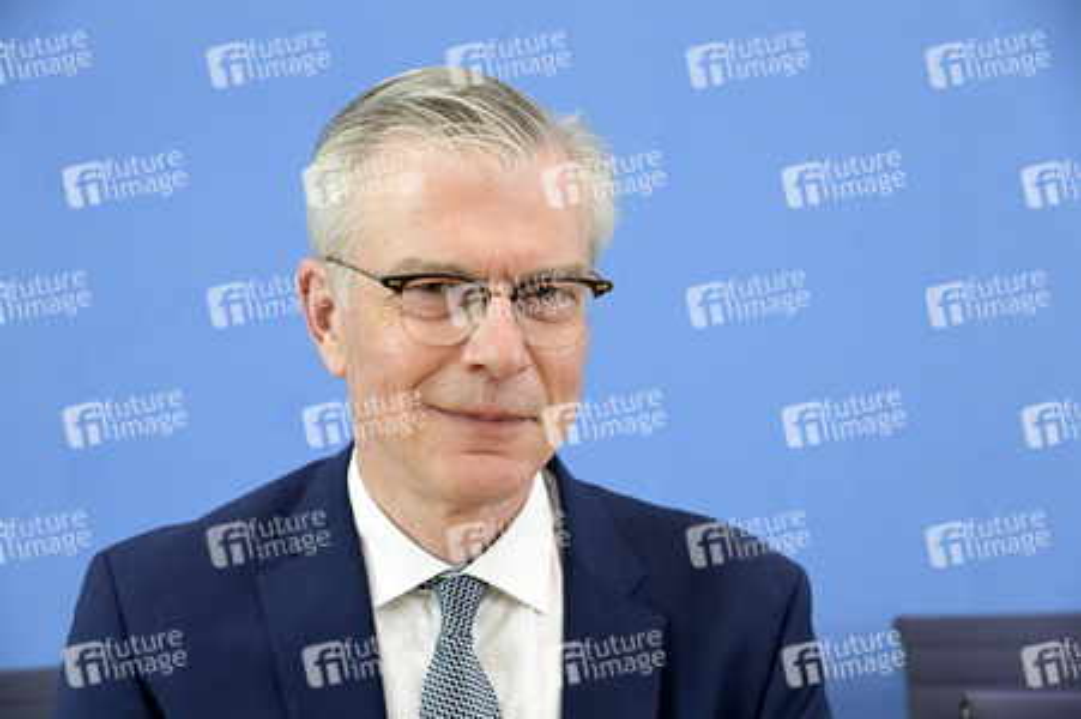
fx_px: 2340
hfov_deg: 26.0
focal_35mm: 78
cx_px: 540
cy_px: 360
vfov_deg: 17.5
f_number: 6.3
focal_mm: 78
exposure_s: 1/320
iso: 3200
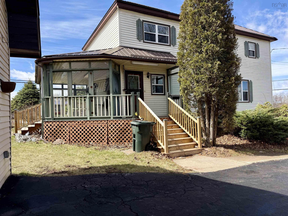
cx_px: 144
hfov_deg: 71.6
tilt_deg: +1.2
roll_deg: +1.2
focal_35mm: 24
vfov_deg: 56.8
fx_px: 200
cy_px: 108
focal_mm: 6.76
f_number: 1.78
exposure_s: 1/2907
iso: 100
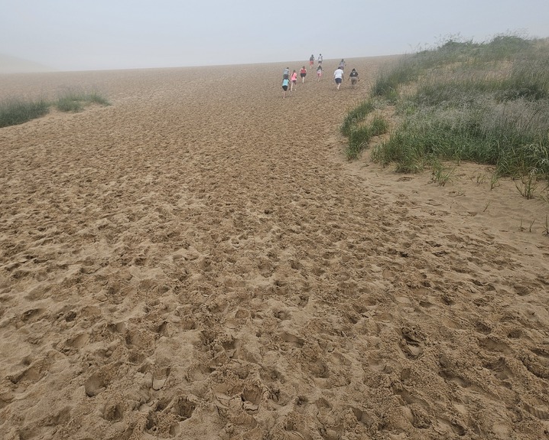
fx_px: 520
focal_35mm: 32
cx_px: 206
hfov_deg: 55.0
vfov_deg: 45.1
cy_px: 147
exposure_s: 1/981
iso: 25
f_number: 1.8
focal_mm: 5.4
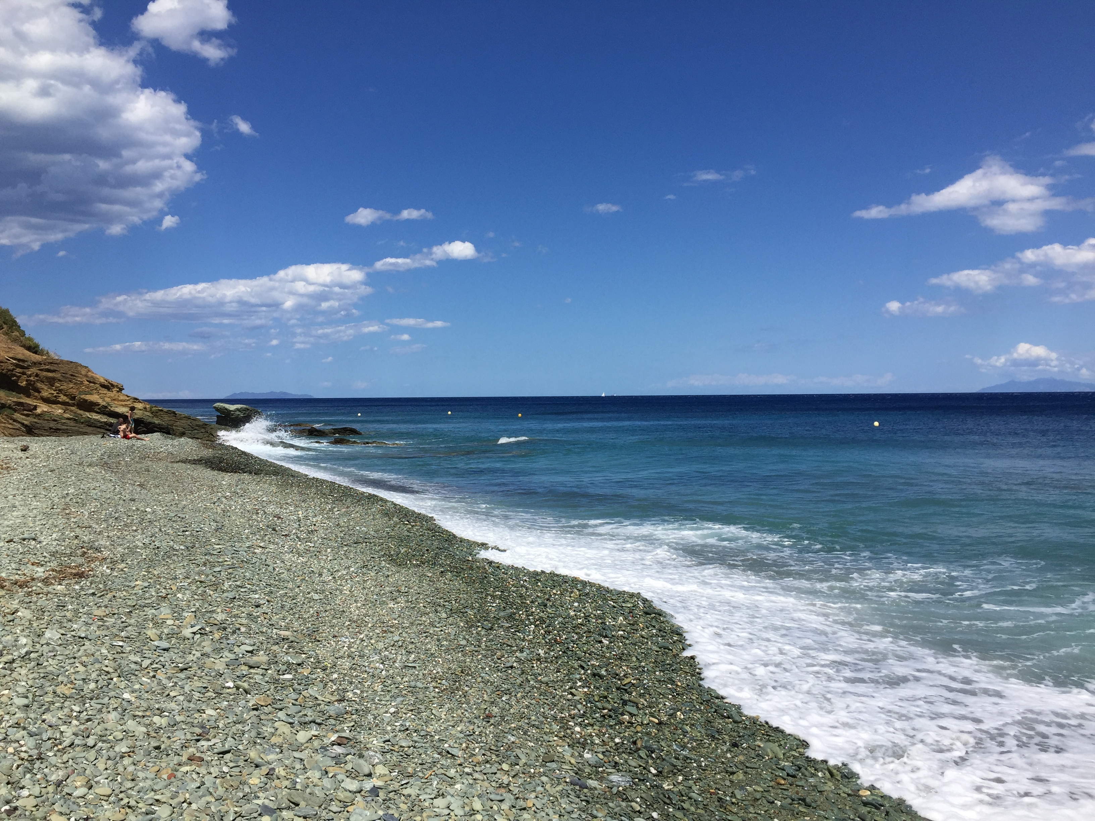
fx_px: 917
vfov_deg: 48.2
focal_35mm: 29
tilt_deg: -2.1
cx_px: 548
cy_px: 410
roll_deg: +0.2
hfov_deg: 61.7
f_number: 2.2
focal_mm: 4.15
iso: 32
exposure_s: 1/3968
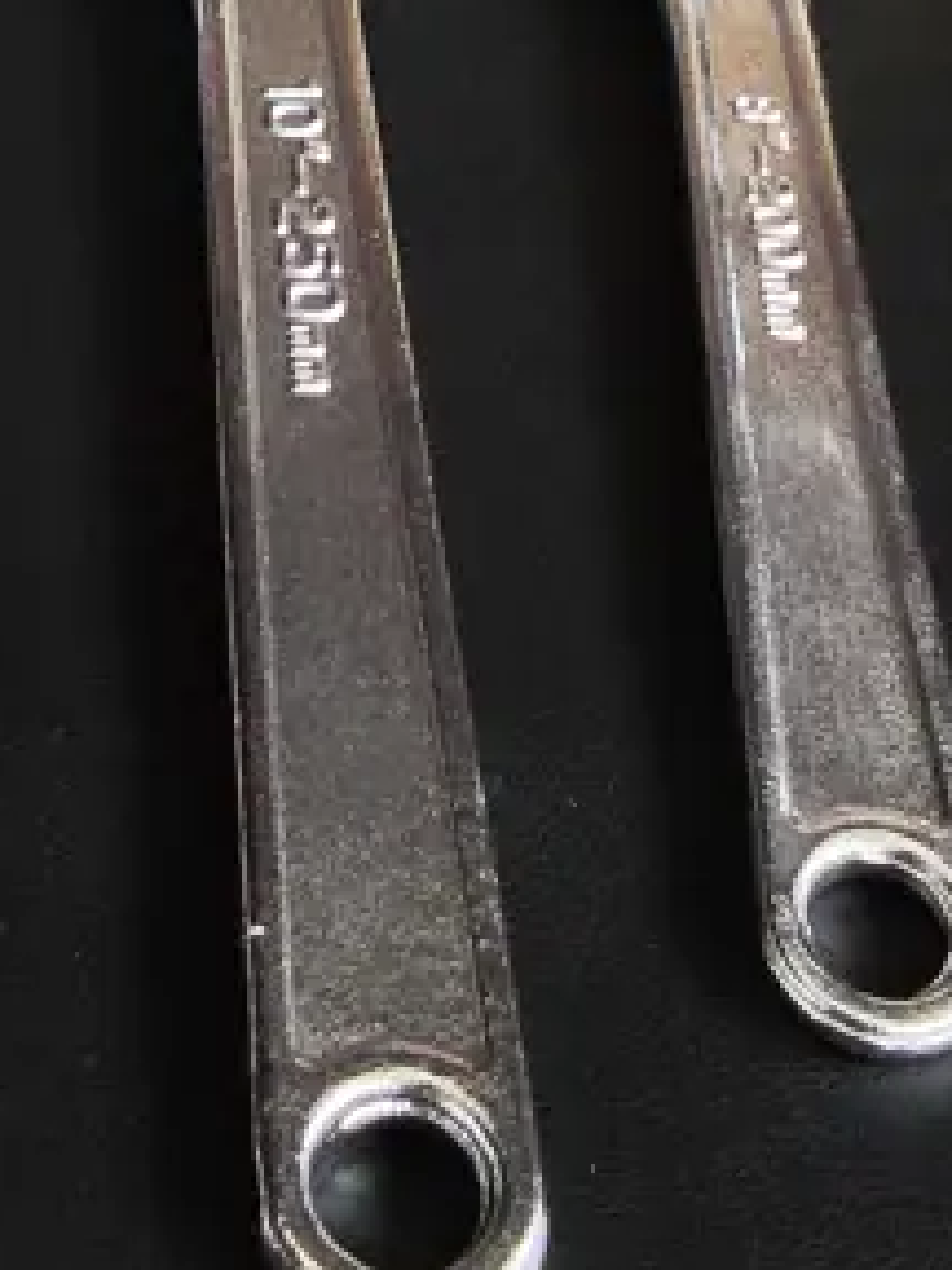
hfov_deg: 15.3
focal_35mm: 96
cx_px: 163
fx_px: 3520
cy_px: -564
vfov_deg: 18.4
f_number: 2
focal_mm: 2.87
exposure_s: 1/100
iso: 125
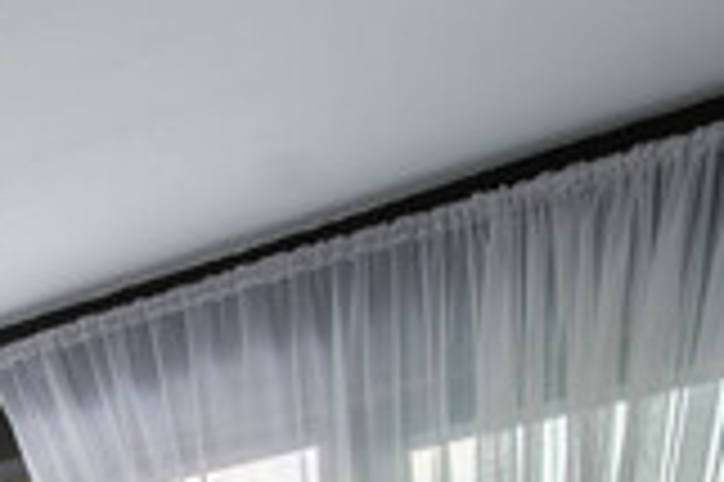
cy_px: 1088
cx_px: -1039
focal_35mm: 102
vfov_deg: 11.5
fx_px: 2049
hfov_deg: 13.8
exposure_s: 1/60
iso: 640
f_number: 9
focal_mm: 16
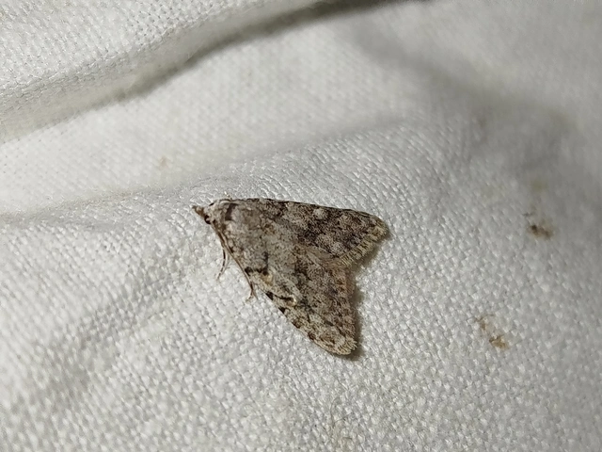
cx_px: 301
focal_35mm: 76
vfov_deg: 19.4
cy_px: 226
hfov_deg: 25.7
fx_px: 1322
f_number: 1.7
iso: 80
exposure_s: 1/100
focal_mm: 5.31
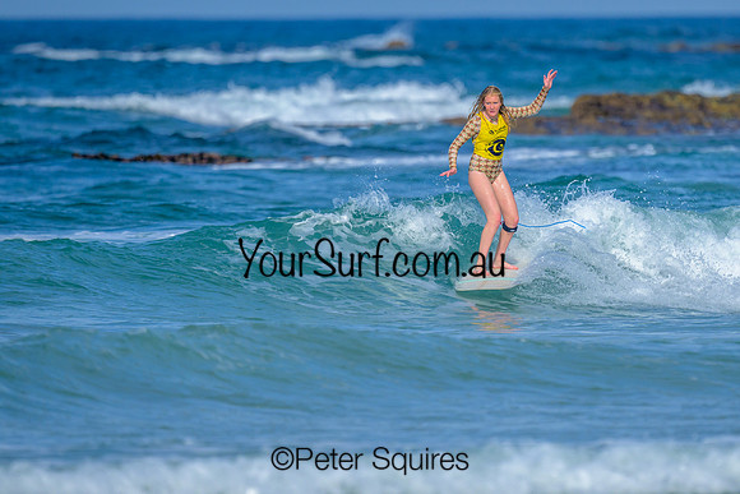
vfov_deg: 1.3
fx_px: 22615
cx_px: 446
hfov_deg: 1.9
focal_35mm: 1100
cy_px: 284
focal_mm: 800
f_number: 6.3
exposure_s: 1/2000
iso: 200
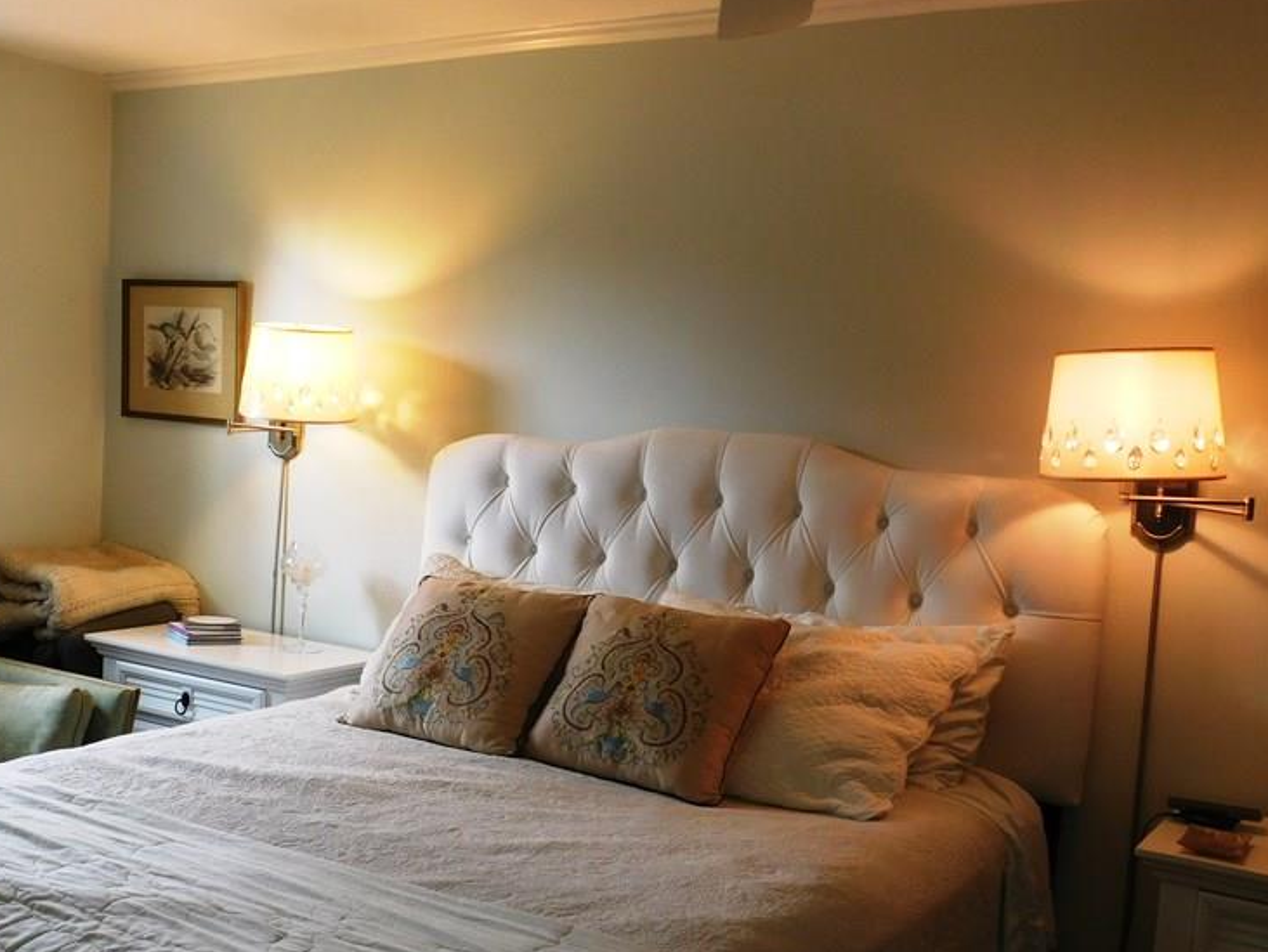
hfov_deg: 44.1
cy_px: 543
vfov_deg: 34.3
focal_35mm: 42
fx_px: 1539
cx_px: 422
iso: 160
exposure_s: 1/30
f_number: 3.2
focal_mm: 5.3
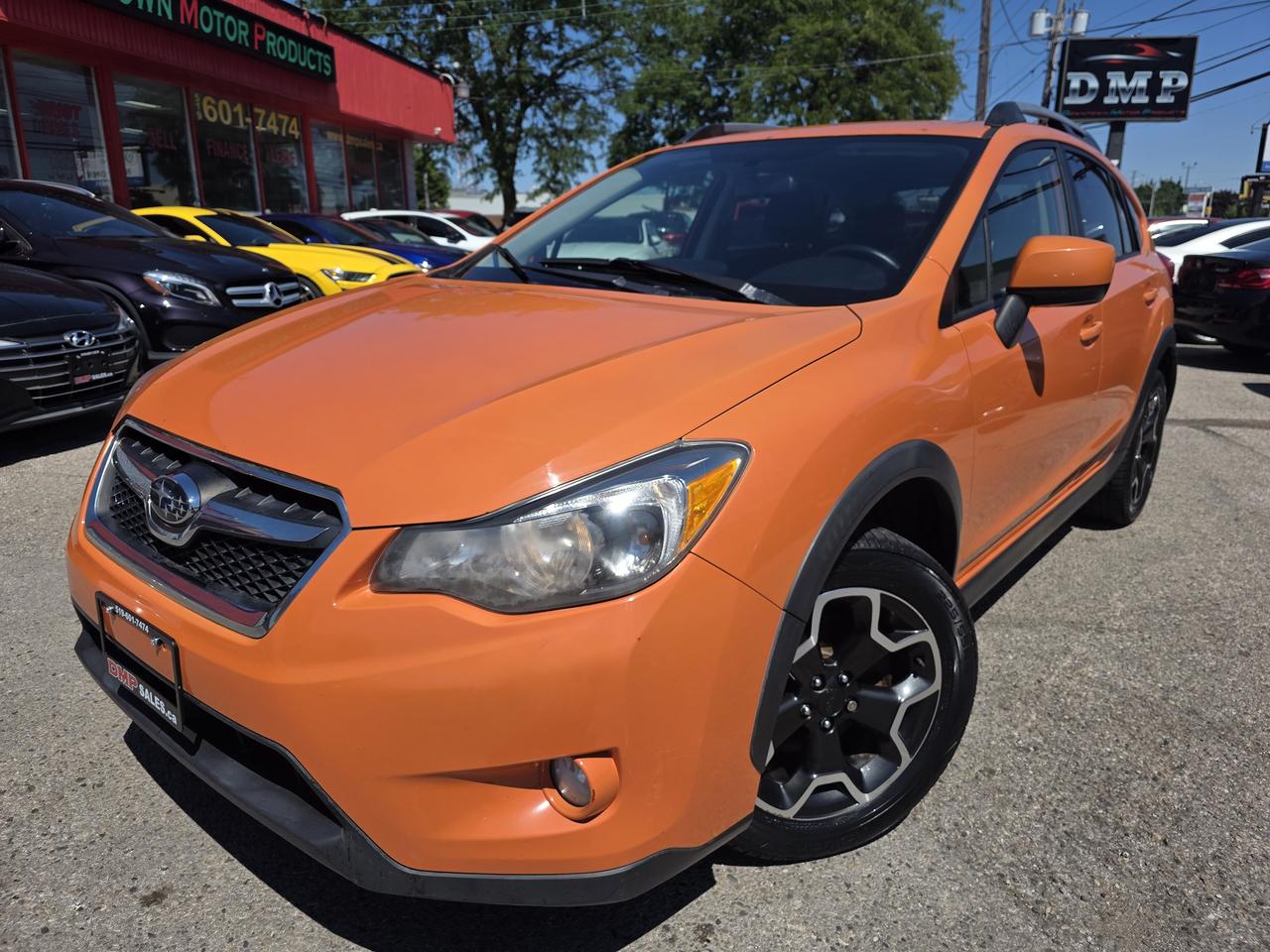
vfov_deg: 58.9
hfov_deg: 73.9
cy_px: 476
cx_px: 635
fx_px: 844
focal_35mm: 23
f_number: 1.7
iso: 64
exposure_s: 1/7944
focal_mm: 6.3
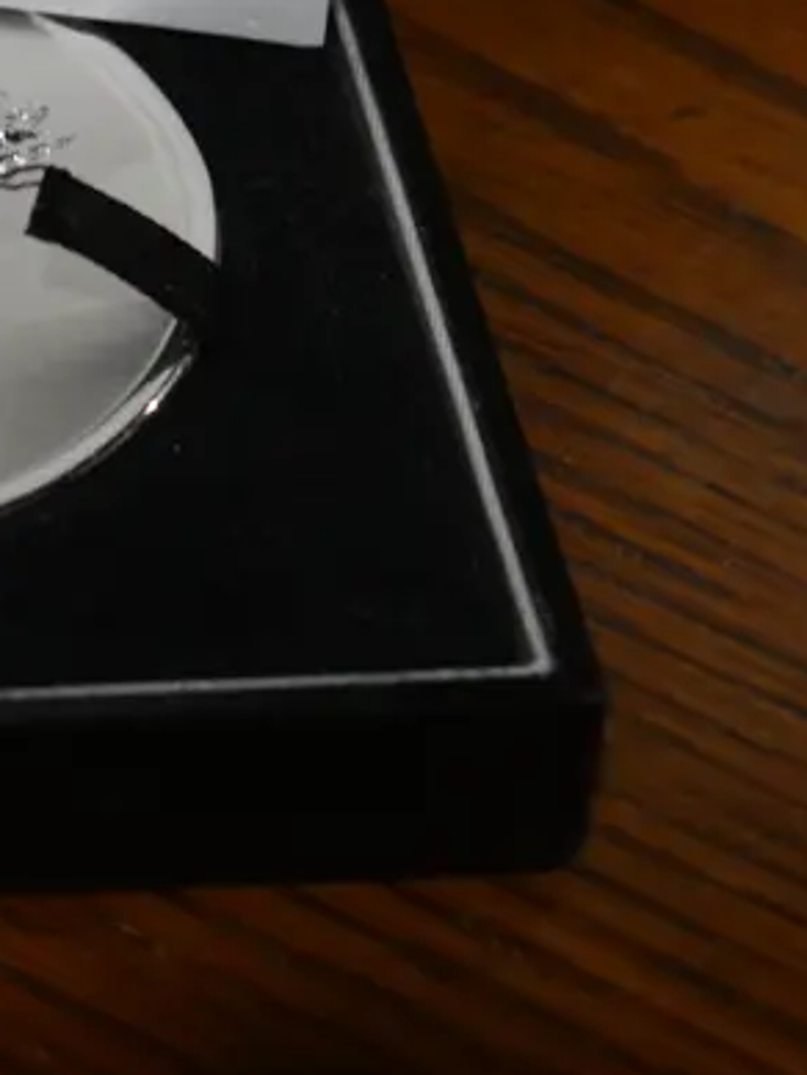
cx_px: -192
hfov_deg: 8.2
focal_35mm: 179
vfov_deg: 10.8
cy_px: -249
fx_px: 5561
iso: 320
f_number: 5.4
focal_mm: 34
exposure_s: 1/80
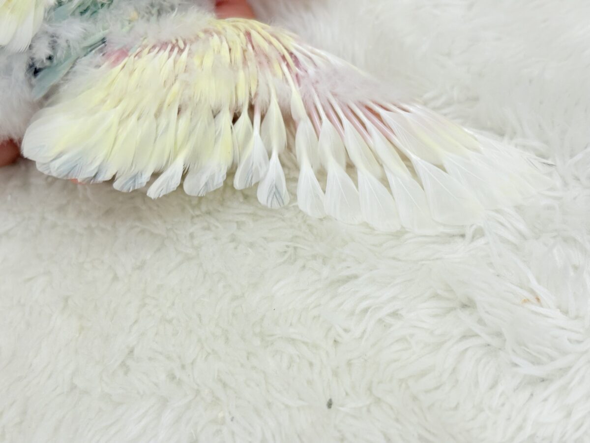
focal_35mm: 52
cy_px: 222
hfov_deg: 36.8
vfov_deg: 28.0
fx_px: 886
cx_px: 295
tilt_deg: -50.2
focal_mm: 5.96
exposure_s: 1/100
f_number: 1.6
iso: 50
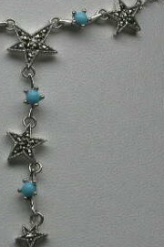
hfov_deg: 7.0
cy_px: 65
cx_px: 3
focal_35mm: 196
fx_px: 1343
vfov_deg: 10.5
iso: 100
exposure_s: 1/54.9
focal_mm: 17.7
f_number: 9.3
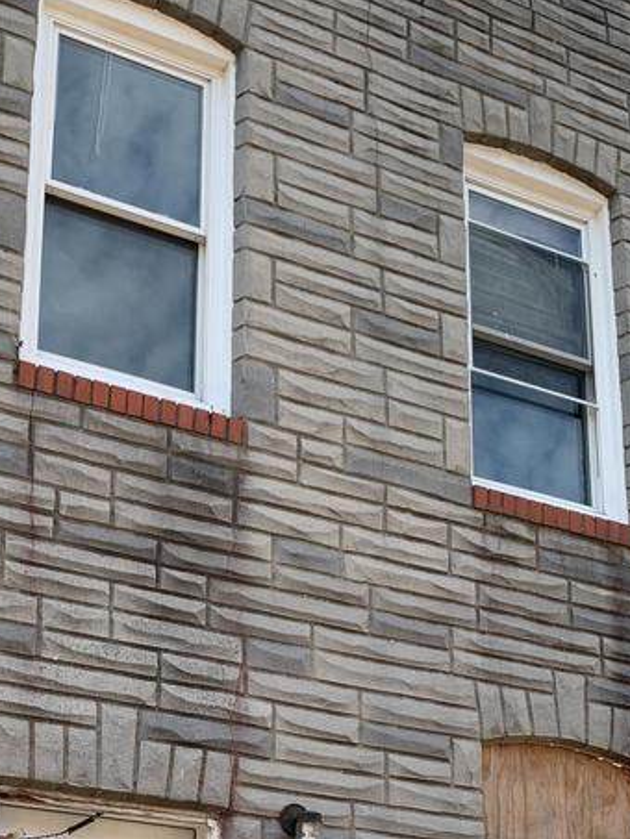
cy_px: 774
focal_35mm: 62
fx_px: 1504
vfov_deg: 29.7
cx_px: 217
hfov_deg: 23.6
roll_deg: -1.3
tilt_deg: +17.4
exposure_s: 1/887
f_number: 1.8
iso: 25
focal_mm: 4.25
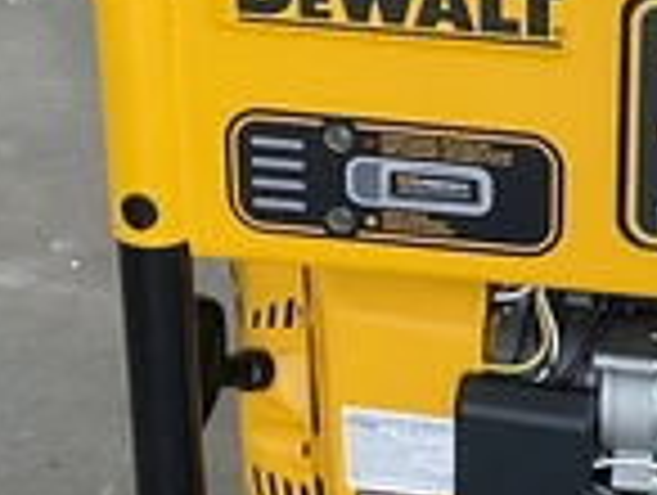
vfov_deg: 9.9
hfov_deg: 12.9
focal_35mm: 149
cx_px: 788
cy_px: 443
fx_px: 2833
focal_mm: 3
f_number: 1.8
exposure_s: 1/60
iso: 64
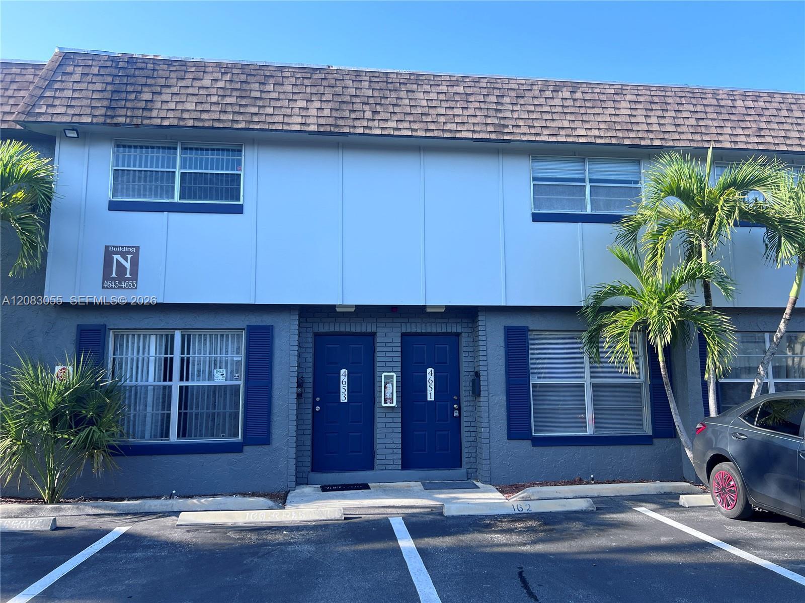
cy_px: 302
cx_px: 402
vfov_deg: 53.1
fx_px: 605
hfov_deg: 67.3
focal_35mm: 26
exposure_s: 1/924
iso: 50
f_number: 1.5
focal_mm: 5.7
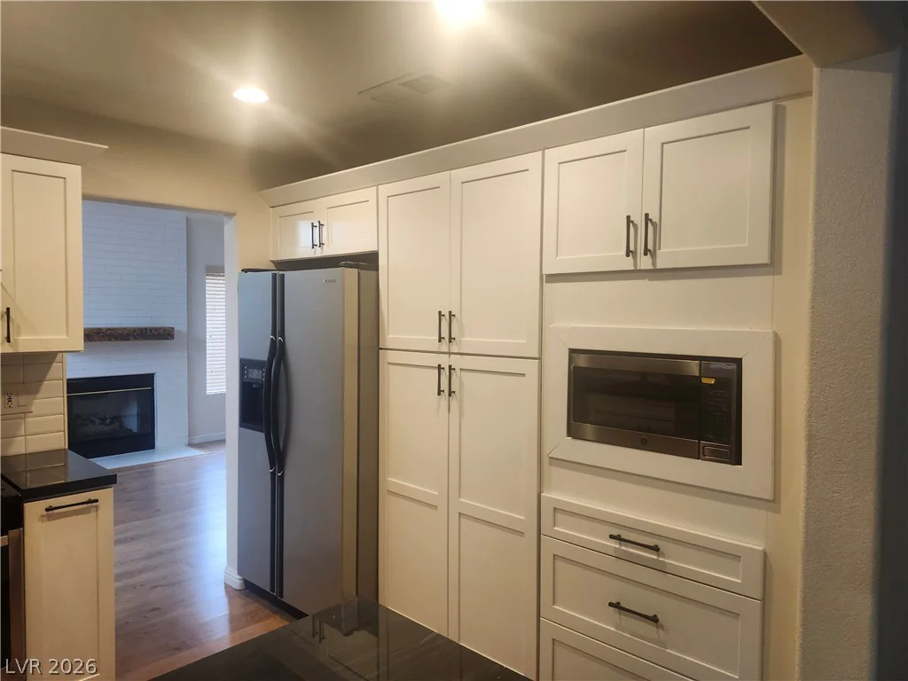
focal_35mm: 23
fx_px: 603
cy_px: 340
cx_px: 454
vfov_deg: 58.9
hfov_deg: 73.9
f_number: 1.8
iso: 250
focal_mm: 5.54
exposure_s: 1/120
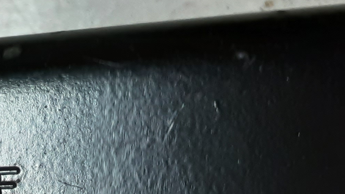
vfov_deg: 12.6
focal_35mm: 96
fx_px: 878
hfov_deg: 21.5
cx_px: 2
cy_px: 62
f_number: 1.9
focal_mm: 2.91
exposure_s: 1/50
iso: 125
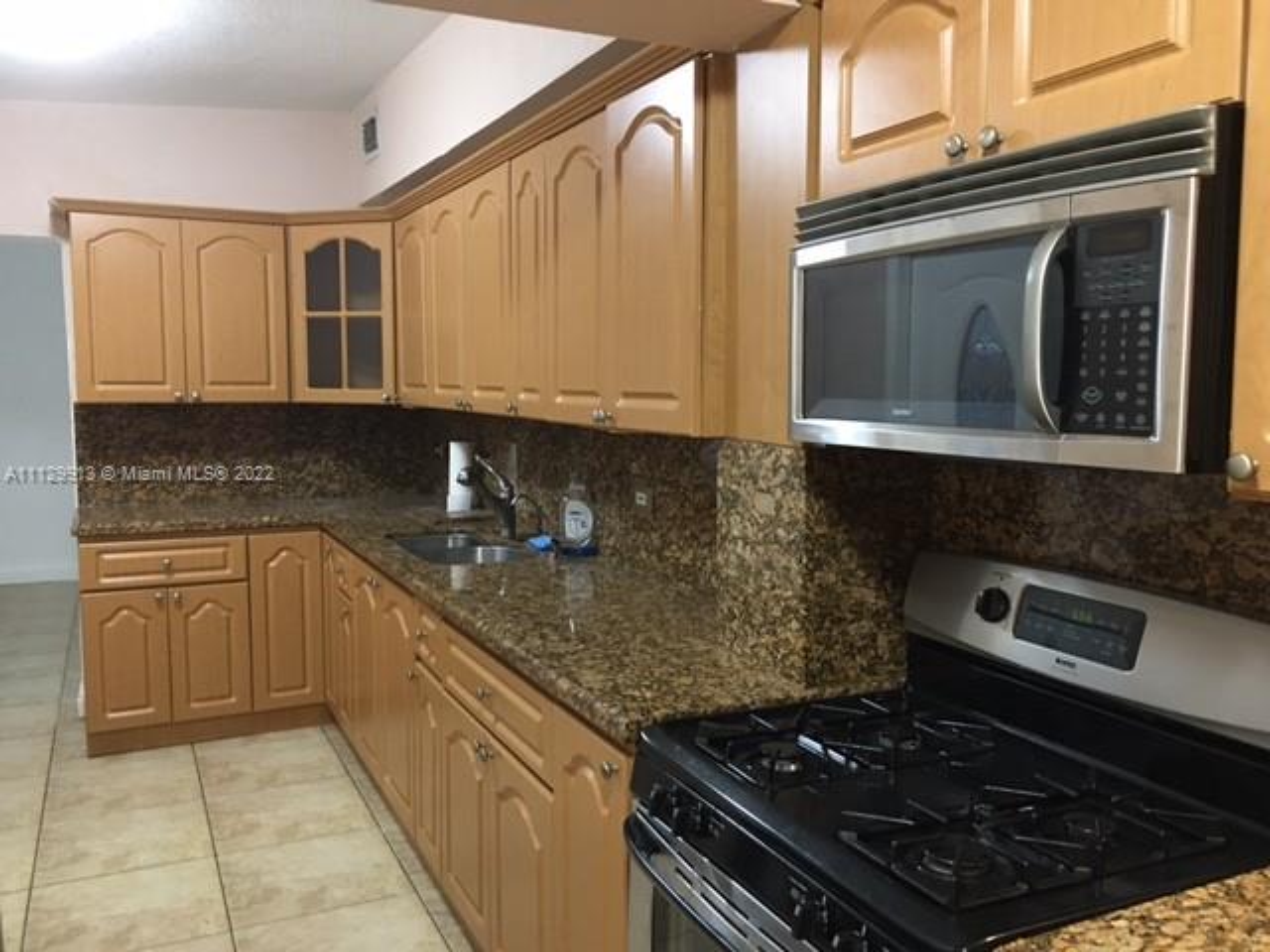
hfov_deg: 61.7
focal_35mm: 29
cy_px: 476
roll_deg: +0.1
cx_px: 635
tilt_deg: -4.2
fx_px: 1064
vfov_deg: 48.2
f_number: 2.2
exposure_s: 1/10
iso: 80
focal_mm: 4.15
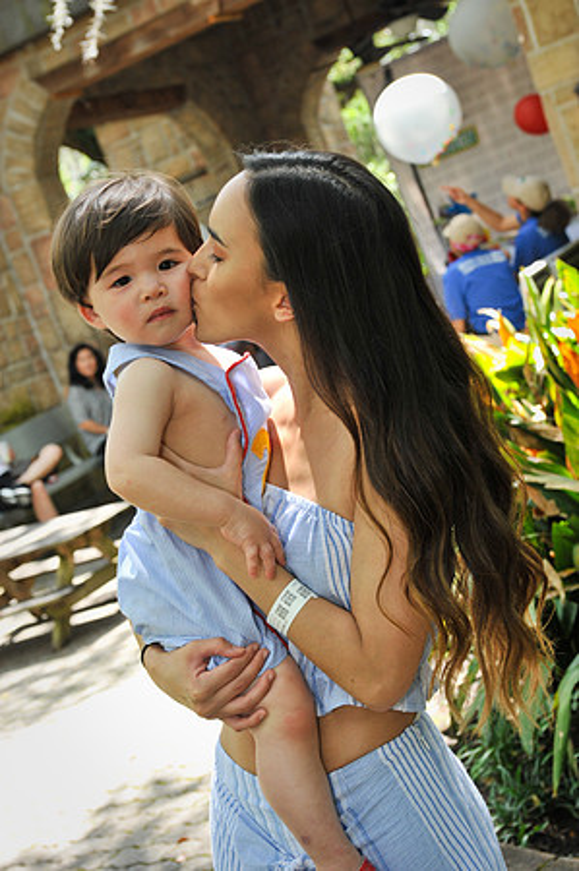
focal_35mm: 70
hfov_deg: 19.4
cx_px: 290
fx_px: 1693
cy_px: 436
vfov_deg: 28.9
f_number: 8
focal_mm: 70
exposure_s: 1/160
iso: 640
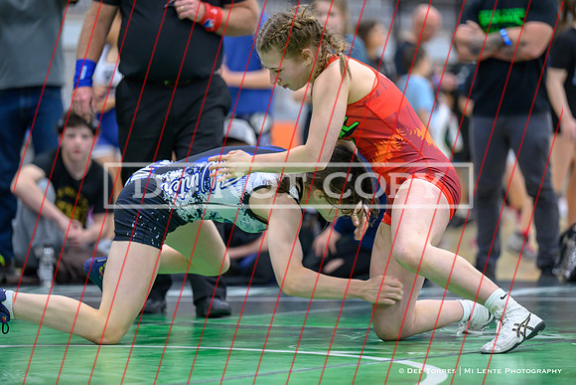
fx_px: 2922
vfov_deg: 7.5
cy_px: 218
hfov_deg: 11.3
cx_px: 315
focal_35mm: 183
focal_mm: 160
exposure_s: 1/640
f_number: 2.8
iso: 2200
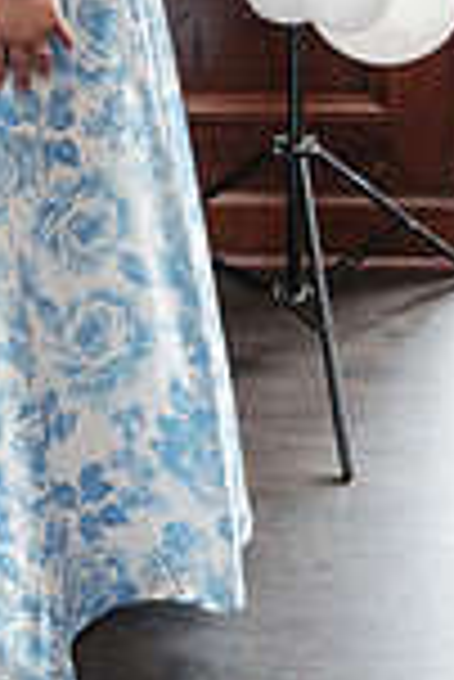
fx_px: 1963
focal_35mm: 104
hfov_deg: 12.7
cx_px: -180
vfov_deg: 18.6
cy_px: -122
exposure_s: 1/250
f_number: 4
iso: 2500
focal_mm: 35
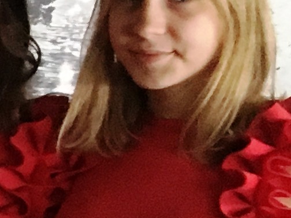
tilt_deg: -12.6
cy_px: 244
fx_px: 1950
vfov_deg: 6.4
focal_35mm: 232
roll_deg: -2.8
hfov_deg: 7.2
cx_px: -693
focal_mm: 4.15
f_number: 2.2
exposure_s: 1/33
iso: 200
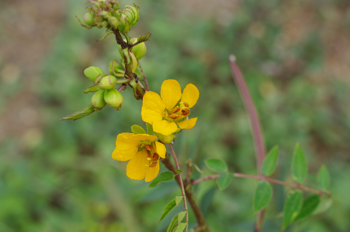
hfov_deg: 27.0
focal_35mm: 75
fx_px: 728
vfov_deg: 18.1
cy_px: 116
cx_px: 175
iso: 200
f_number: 8
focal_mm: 50
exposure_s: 1/250
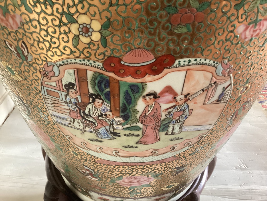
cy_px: 100
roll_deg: -5.8
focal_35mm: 31
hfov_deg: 58.4
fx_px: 239
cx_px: 134
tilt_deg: -35.4
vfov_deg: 45.4
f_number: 2.4
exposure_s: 1/50
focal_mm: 3.3
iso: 250
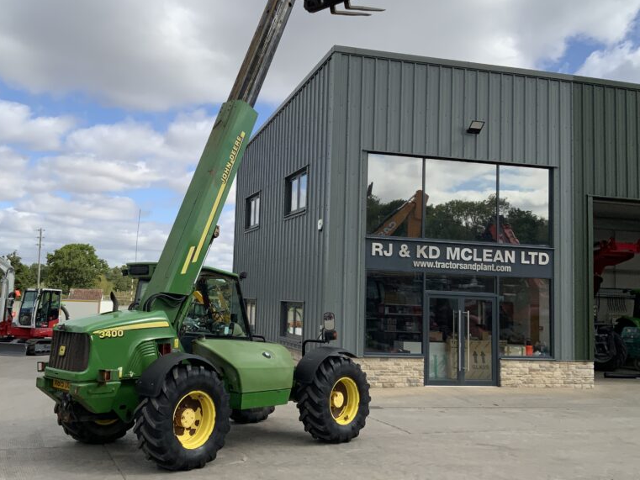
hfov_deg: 47.7
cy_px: 224
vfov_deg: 36.8
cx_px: 277
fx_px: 721
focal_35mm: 39
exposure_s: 1/2227
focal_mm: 3
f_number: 1.8
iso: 16
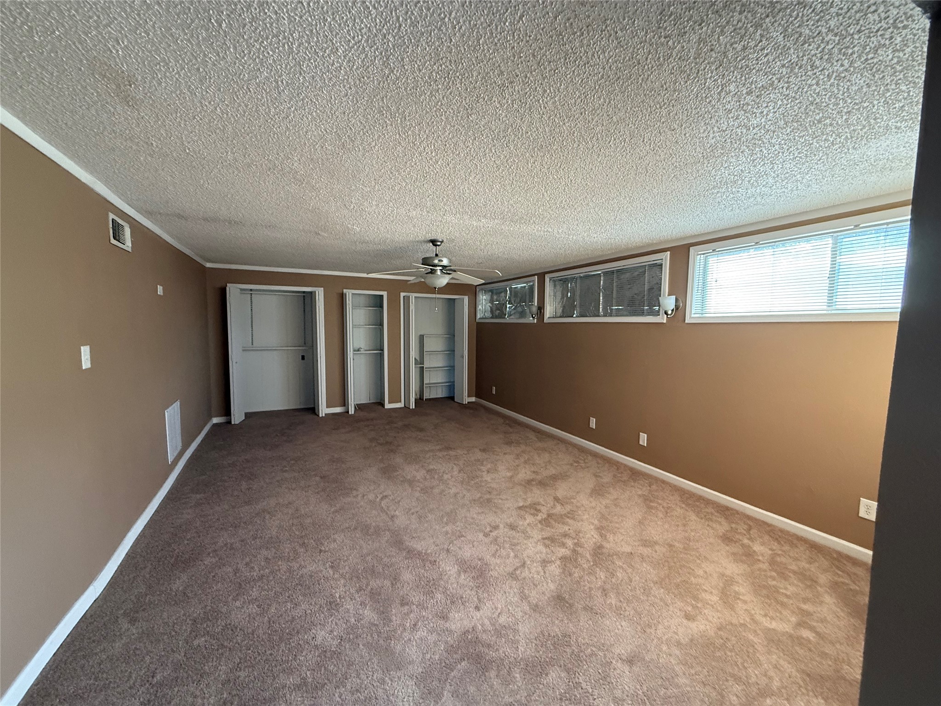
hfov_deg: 102.1
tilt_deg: -4.7
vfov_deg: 85.7
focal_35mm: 14
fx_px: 381
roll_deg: +0.8
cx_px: 470
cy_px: 353
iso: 400
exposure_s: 1/60
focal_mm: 2.22
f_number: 2.2
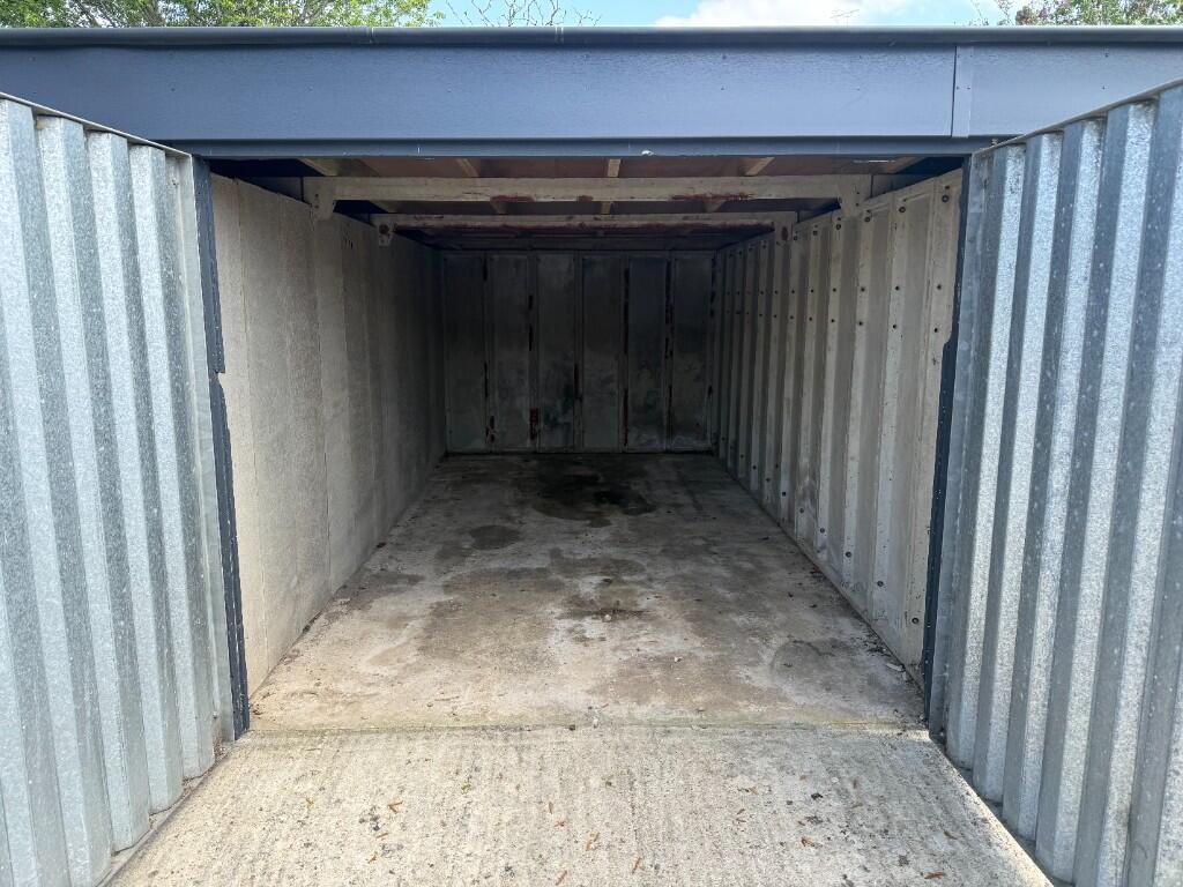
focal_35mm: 24
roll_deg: -0.2
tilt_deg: -9.4
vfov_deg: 56.8
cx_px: 592
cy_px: 444
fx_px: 820
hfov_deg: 71.6
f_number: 1.78
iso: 80
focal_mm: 6.76
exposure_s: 1/931
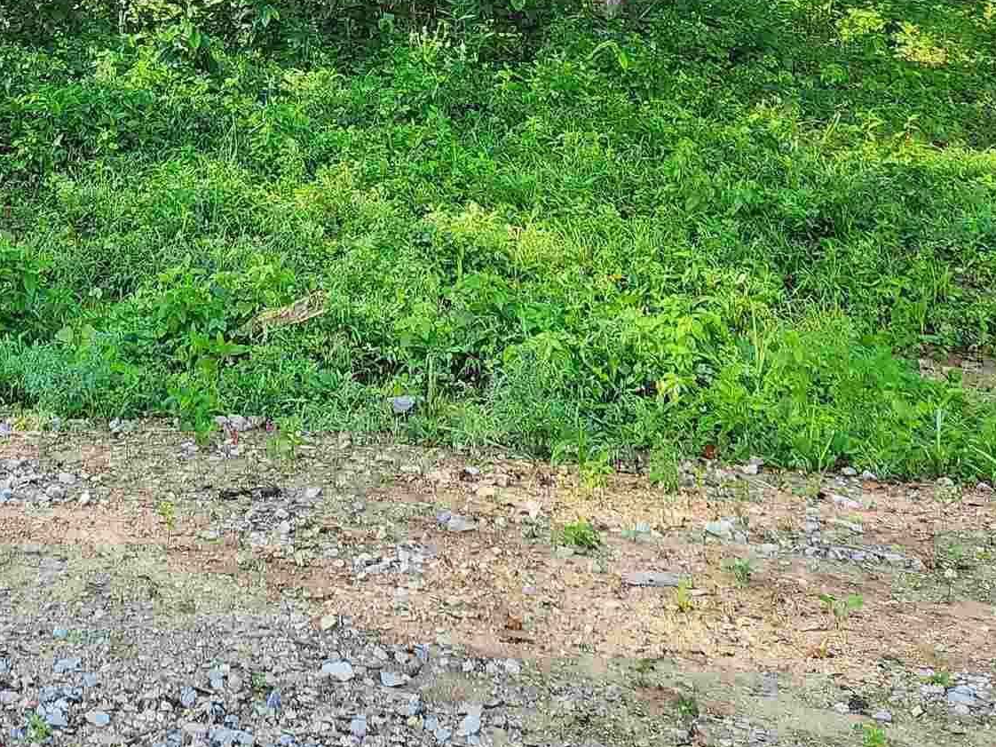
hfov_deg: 29.6
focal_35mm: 63
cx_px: 124
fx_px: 1812
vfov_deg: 21.3
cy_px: -195
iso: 40
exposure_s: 1/180
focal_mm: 6.4
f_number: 1.8
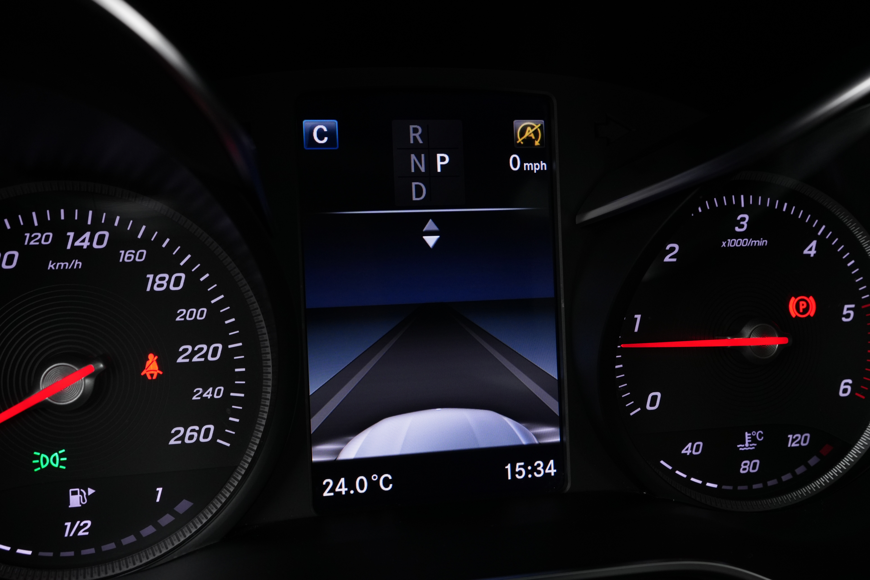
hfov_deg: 52.8
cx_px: 435
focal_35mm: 36
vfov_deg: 36.6
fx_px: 877
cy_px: 290
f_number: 7.1
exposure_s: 1/50
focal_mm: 24.2
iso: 800
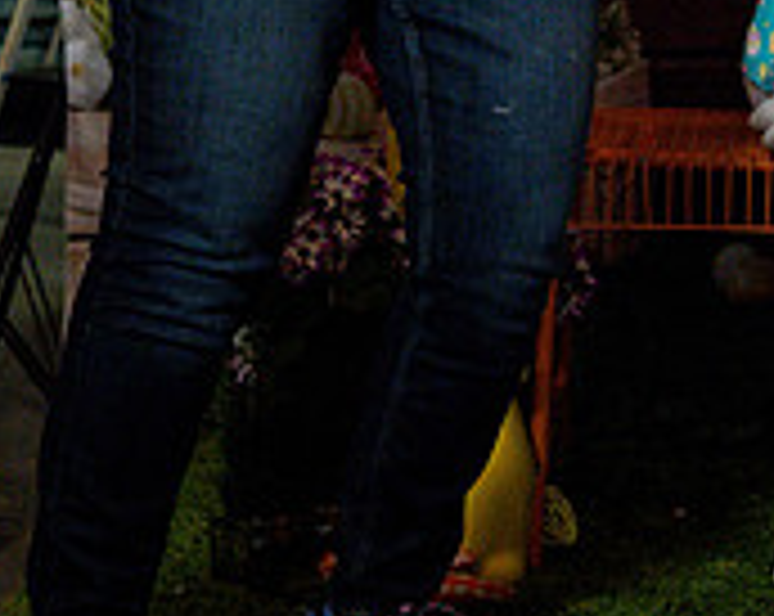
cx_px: 716
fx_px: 2538
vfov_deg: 13.5
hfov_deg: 17.1
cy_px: -110
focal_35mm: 111
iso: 8000
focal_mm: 35
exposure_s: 1/500
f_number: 4.5
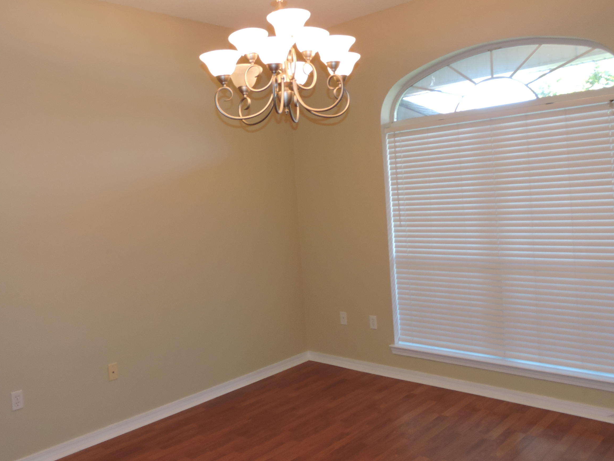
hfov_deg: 58.2
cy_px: 203
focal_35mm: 31
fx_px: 550
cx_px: 275
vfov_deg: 45.4
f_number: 3.3
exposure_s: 1/40
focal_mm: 4.3
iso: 180
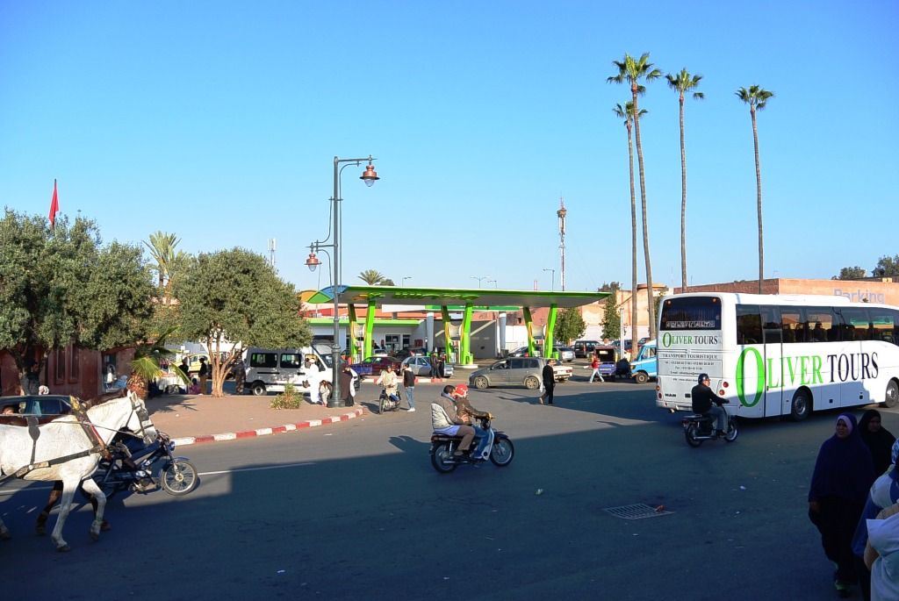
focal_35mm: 29
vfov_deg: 45.1
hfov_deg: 63.6
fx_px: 725
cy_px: 300
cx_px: 450
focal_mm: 11
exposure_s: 1/500
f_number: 4.5
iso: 100
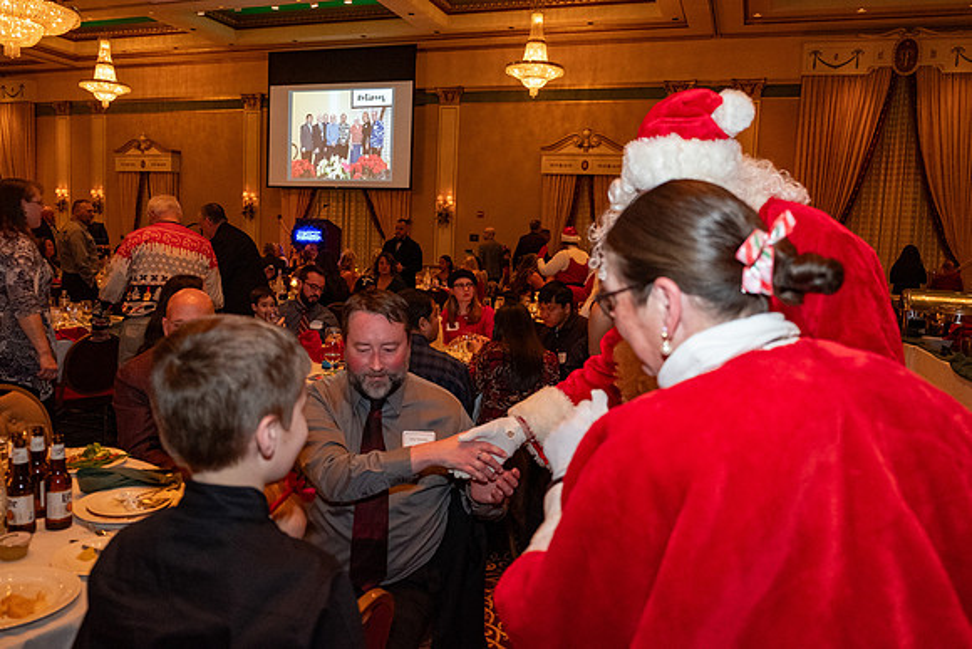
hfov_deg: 67.4
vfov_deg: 48.0
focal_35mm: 27
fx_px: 729
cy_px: 324
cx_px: 486
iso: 2500
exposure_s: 1/125
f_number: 2.8
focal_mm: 18
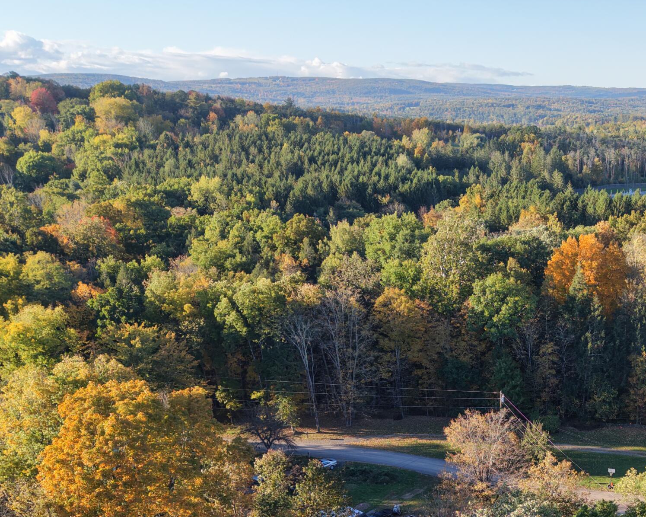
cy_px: 483
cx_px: 558
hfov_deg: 37.4
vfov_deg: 30.4
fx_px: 899
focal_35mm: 47
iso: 100
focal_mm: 8.67
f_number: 1.8
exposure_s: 1/400
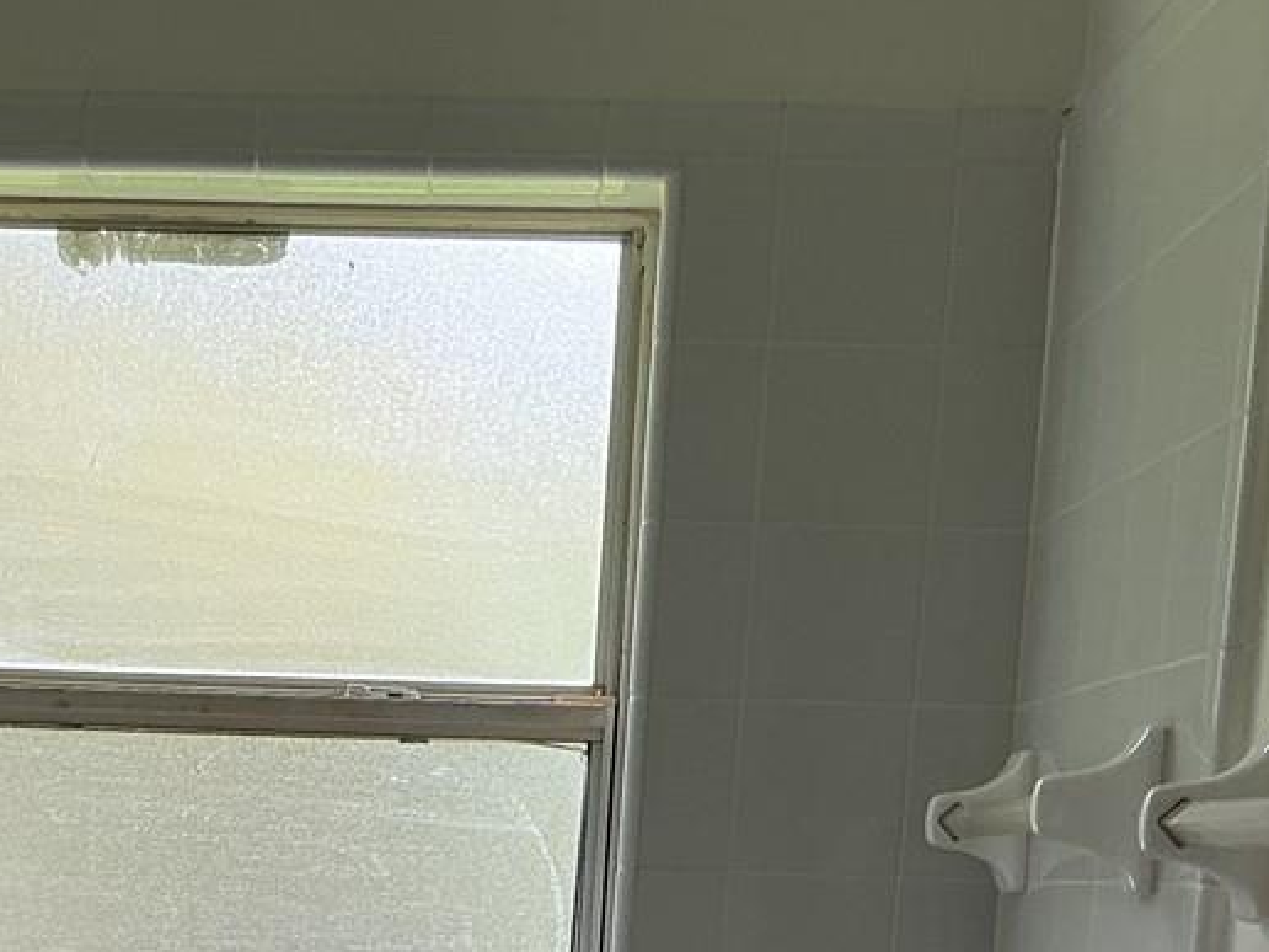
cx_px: 197
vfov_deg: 15.1
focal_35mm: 90
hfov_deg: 21.4
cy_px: 1446
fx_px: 3299
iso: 32
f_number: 1.8
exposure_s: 1/120
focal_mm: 3
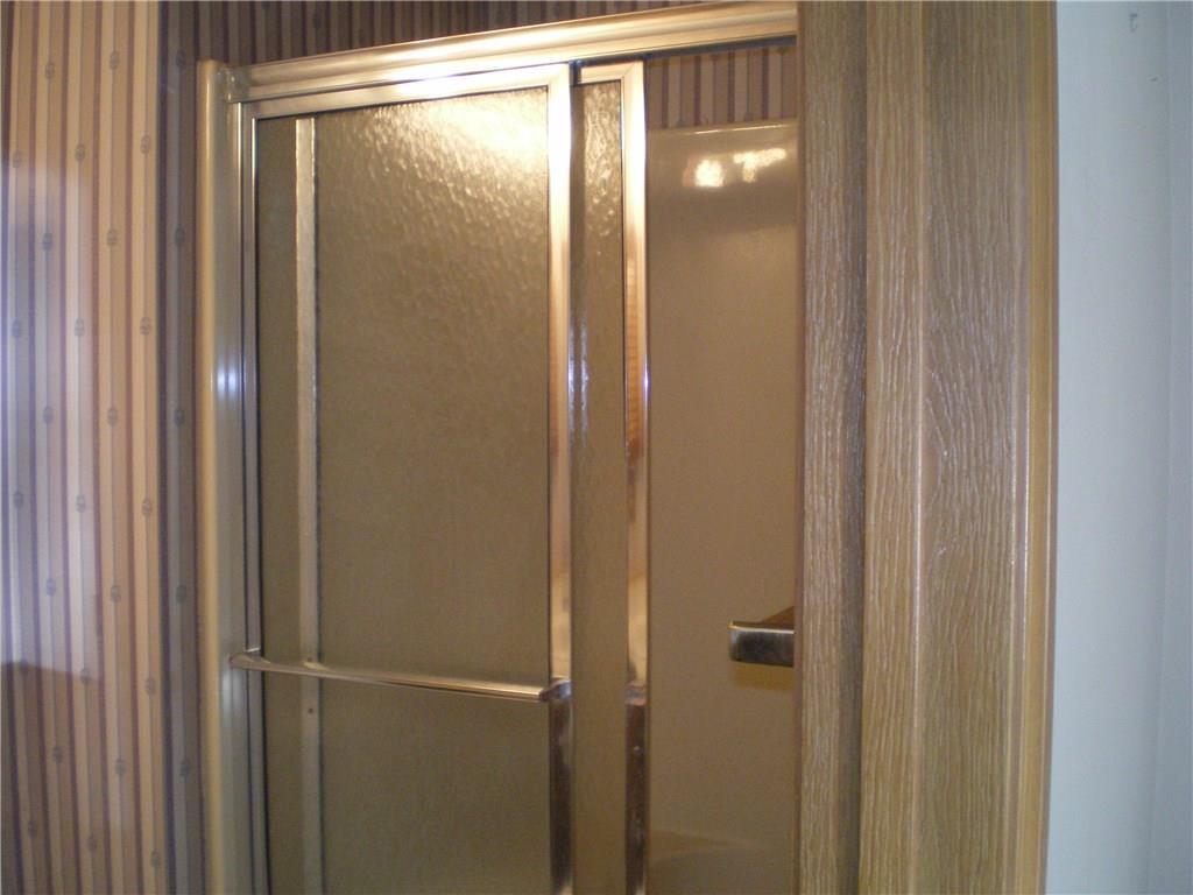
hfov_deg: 49.0
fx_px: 1310
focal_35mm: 38
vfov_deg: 37.7
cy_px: 448
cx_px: 596
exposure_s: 1/30
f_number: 3.1
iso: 400
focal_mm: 6.3
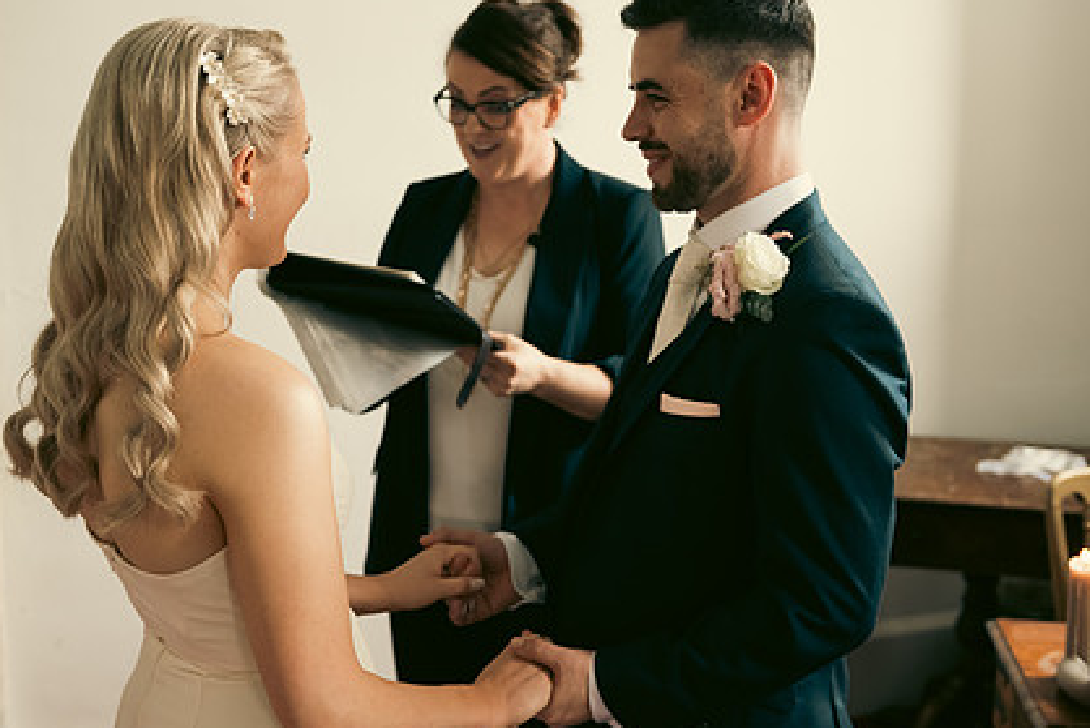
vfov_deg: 27.0
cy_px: 333
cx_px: 522
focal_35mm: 50
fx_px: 1514
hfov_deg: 39.6
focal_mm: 36
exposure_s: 1/160
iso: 800
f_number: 3.5
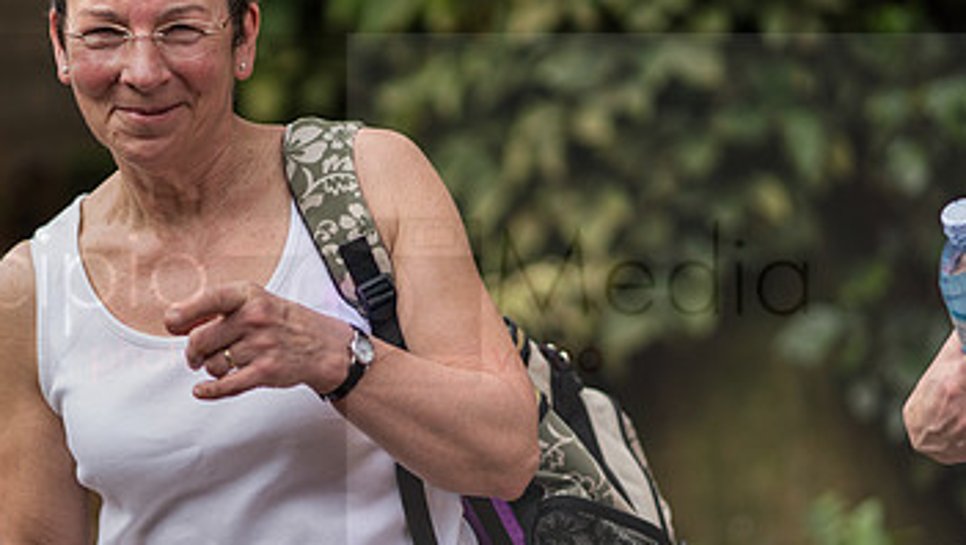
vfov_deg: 8.3
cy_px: 299
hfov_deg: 14.6
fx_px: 3768
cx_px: 350
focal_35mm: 147
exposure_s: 1/1250
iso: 100
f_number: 2
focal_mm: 85
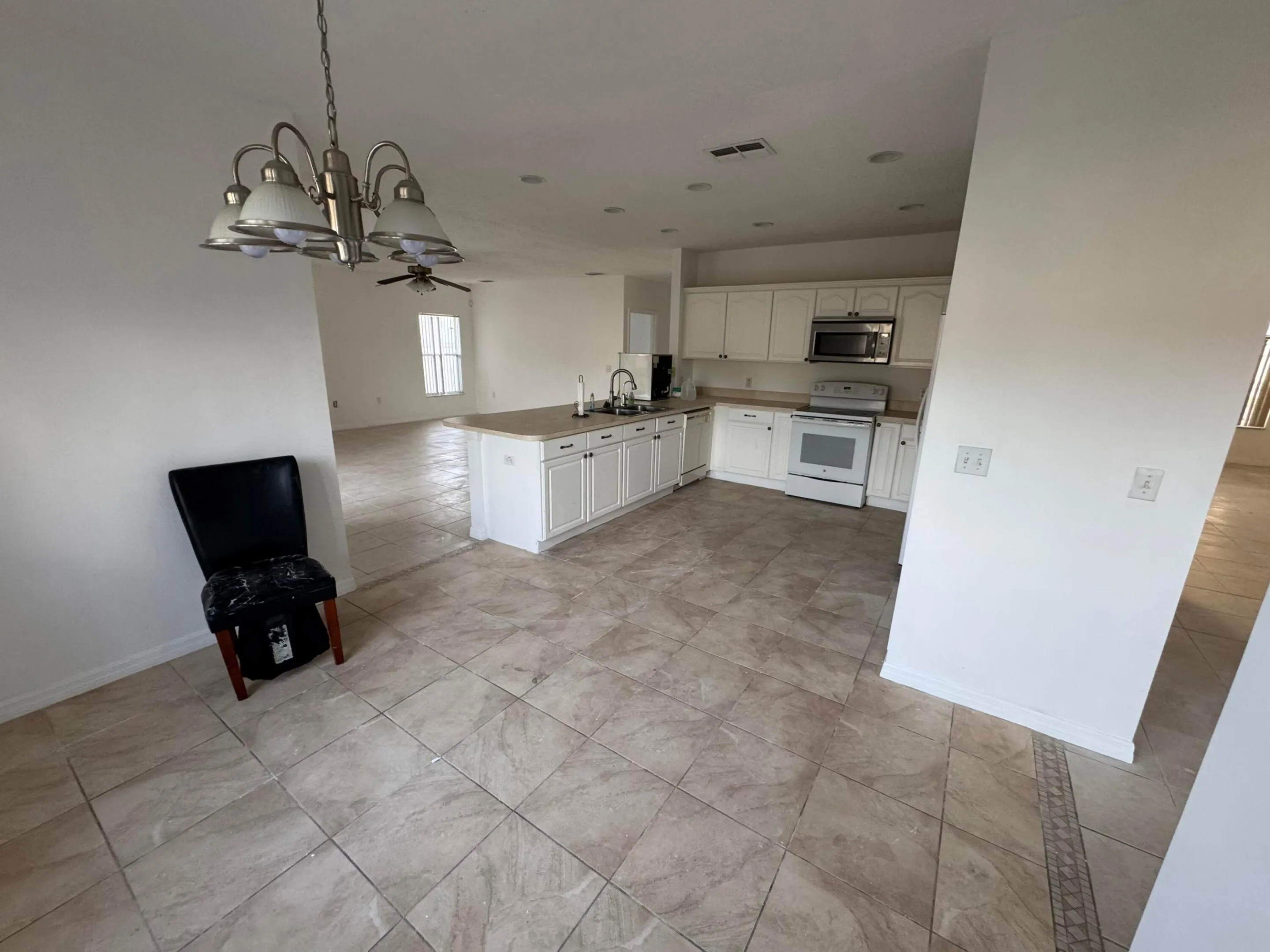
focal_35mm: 14
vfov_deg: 85.7
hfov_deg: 102.1
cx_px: 635
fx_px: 514
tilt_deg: -14.9
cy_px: 476
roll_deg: -1.0
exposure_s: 1/99
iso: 250
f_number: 2.2
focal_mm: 2.22
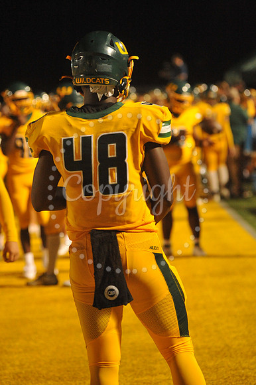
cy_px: 192
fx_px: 1548
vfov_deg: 14.2
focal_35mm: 145
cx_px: 128
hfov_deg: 9.5
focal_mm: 145
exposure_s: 1/250
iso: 6400
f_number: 4
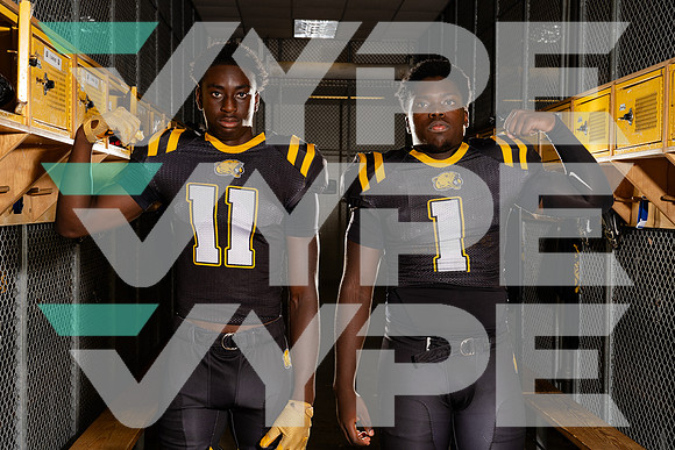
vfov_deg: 30.5
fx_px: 825
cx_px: 338
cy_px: 225
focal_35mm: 44
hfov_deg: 44.5
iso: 100
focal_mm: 44
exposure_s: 1/250
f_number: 8
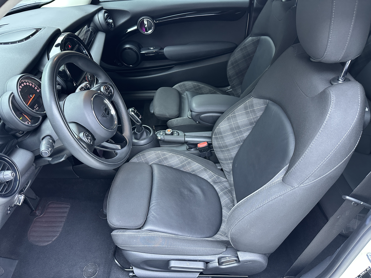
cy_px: 139
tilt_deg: -40.0
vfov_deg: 56.8
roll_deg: -0.1
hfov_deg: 71.6
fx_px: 257
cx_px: 186
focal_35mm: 24
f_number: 1.78
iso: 400
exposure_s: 1/50
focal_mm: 6.86
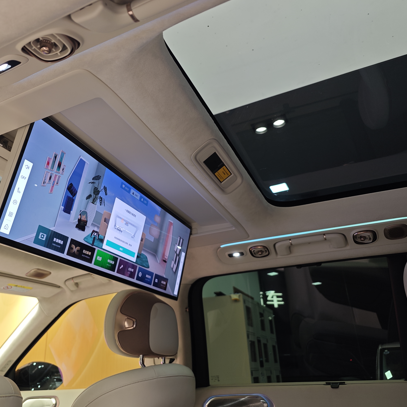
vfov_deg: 57.3
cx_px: 151
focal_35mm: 28
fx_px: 372
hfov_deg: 56.6
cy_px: 205
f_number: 1.9
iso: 250
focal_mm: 8.7
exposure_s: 1/33.3
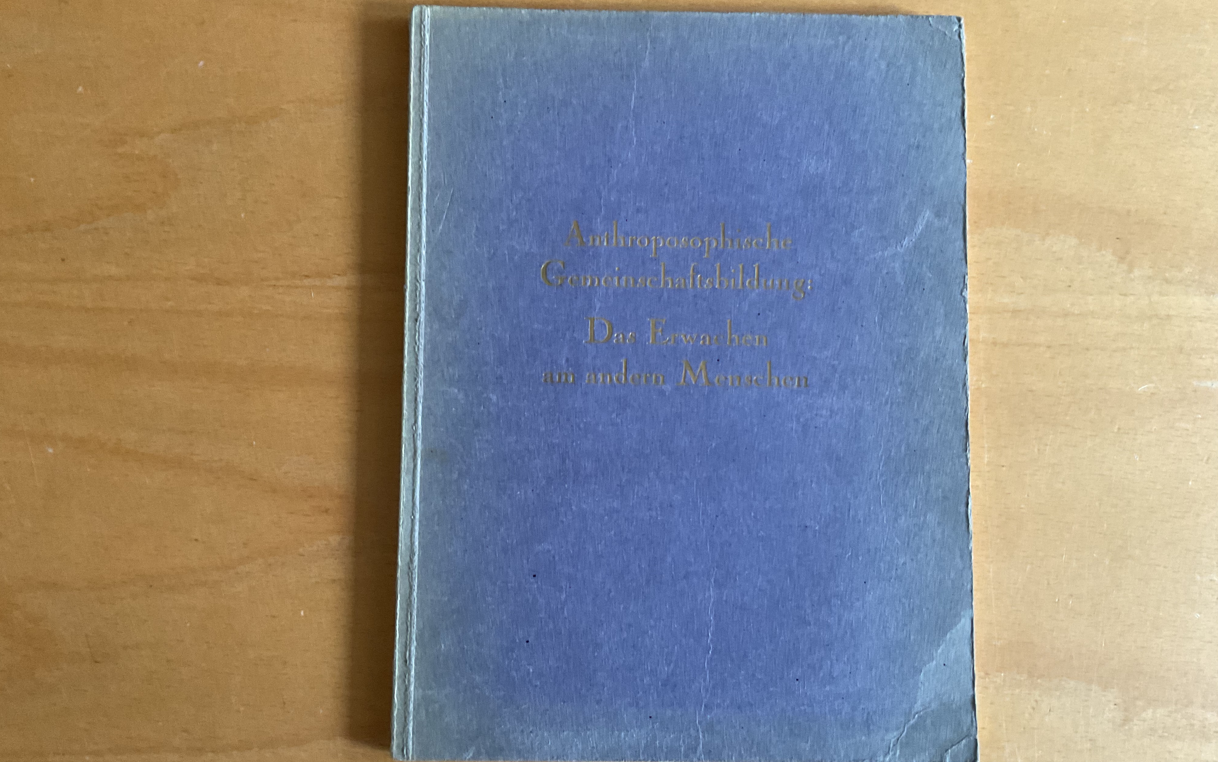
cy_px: 411
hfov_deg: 61.2
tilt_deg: -84.5
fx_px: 1029
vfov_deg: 40.6
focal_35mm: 31
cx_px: 611
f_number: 1.8
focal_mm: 3
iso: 160
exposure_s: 1/60
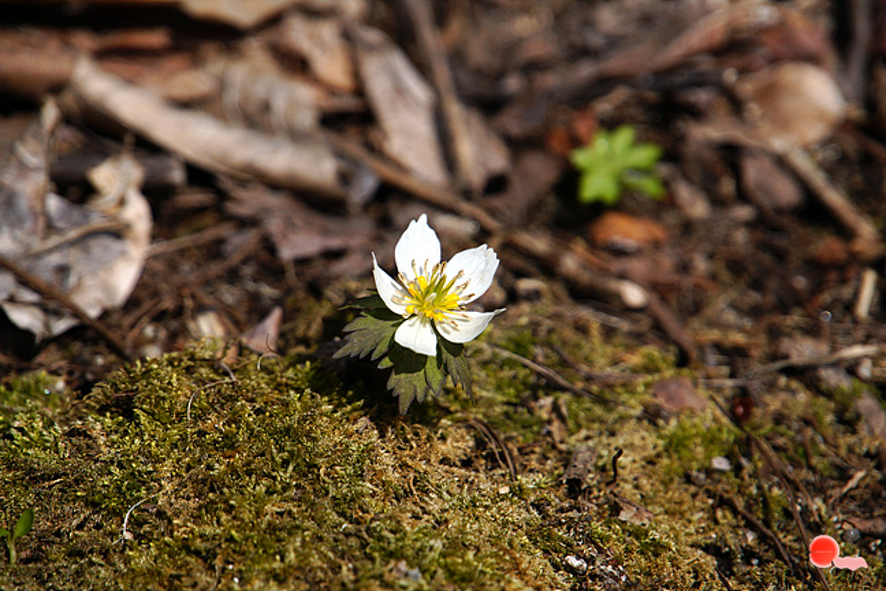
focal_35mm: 286
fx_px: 7051
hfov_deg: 7.2
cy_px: 296
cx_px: 443
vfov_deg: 4.8
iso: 200
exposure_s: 1/1000
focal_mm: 191
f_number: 6.3
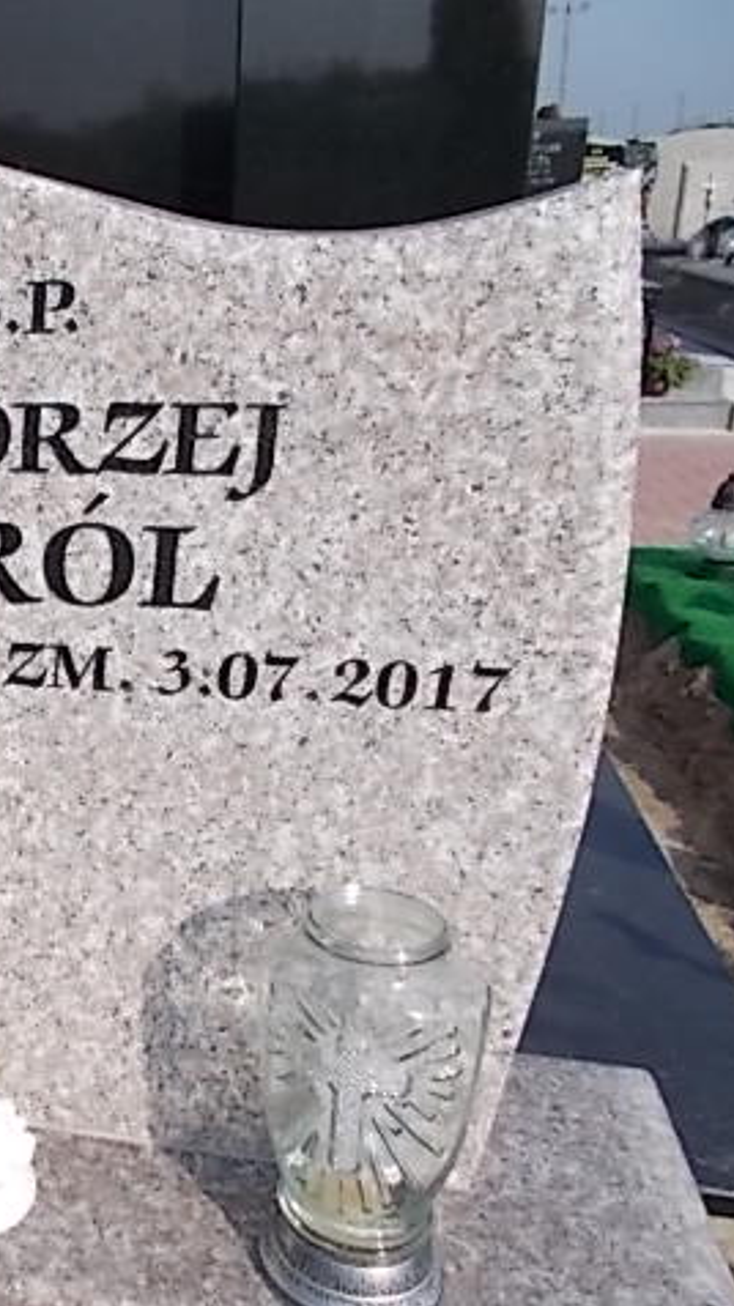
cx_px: -82
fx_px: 1316
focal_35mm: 38
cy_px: 654
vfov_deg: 52.8
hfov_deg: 28.2
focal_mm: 4.6
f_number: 8
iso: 80
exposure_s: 1/200
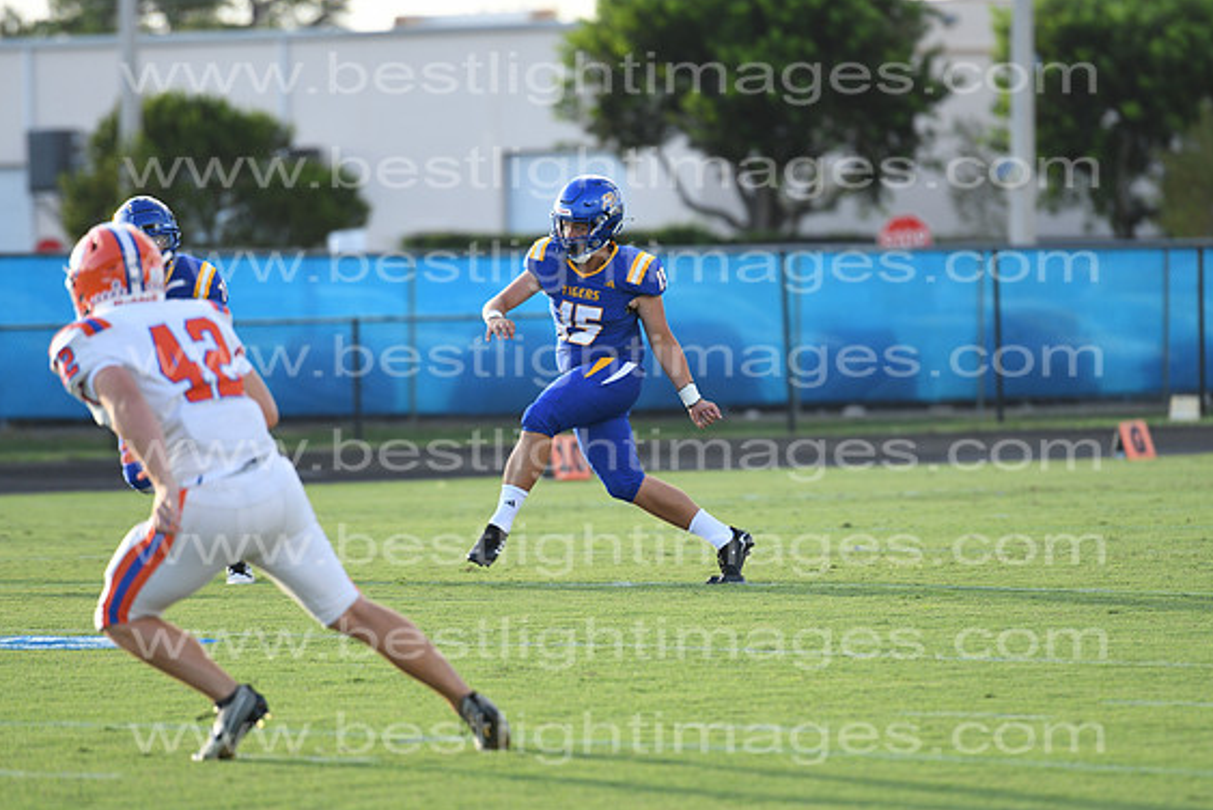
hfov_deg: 6.7
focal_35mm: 309
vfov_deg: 4.5
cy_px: 408
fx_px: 10416
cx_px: 618
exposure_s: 1/500
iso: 200
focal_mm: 200
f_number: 4
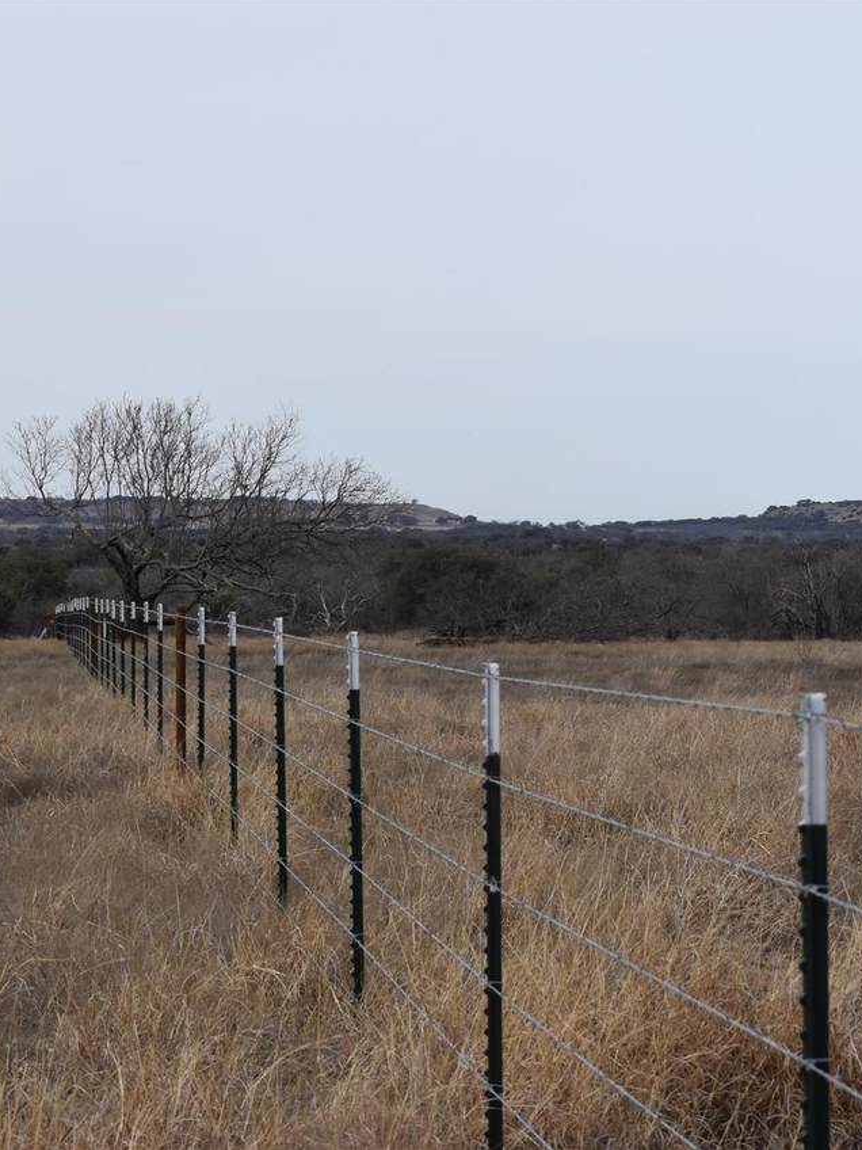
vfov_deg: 16.5
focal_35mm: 120
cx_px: 229
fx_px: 3975
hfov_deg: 12.3
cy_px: 573
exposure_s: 1/250
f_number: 8
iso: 100
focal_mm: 55
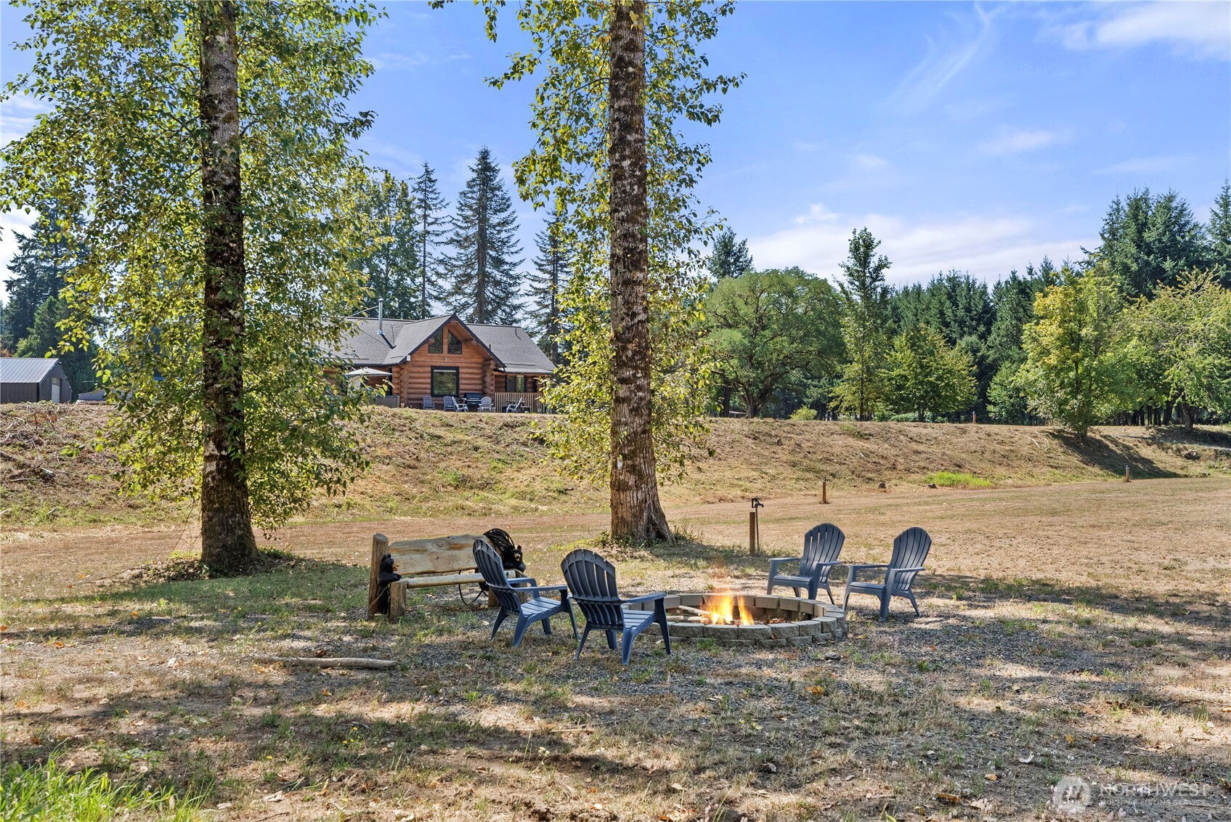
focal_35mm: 35
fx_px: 1197
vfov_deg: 37.9
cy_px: 411
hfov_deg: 54.4
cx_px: 616
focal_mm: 35
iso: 500
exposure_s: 1/100
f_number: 9
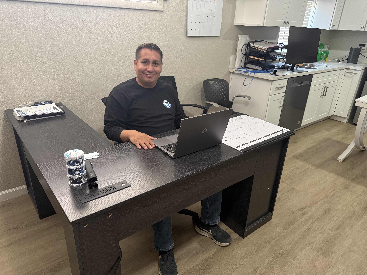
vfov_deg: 56.8
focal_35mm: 24
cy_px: 138
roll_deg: -3.2
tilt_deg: -24.3
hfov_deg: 71.6
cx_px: 184
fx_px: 254
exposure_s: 1/60
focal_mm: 6.76
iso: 320
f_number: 1.78
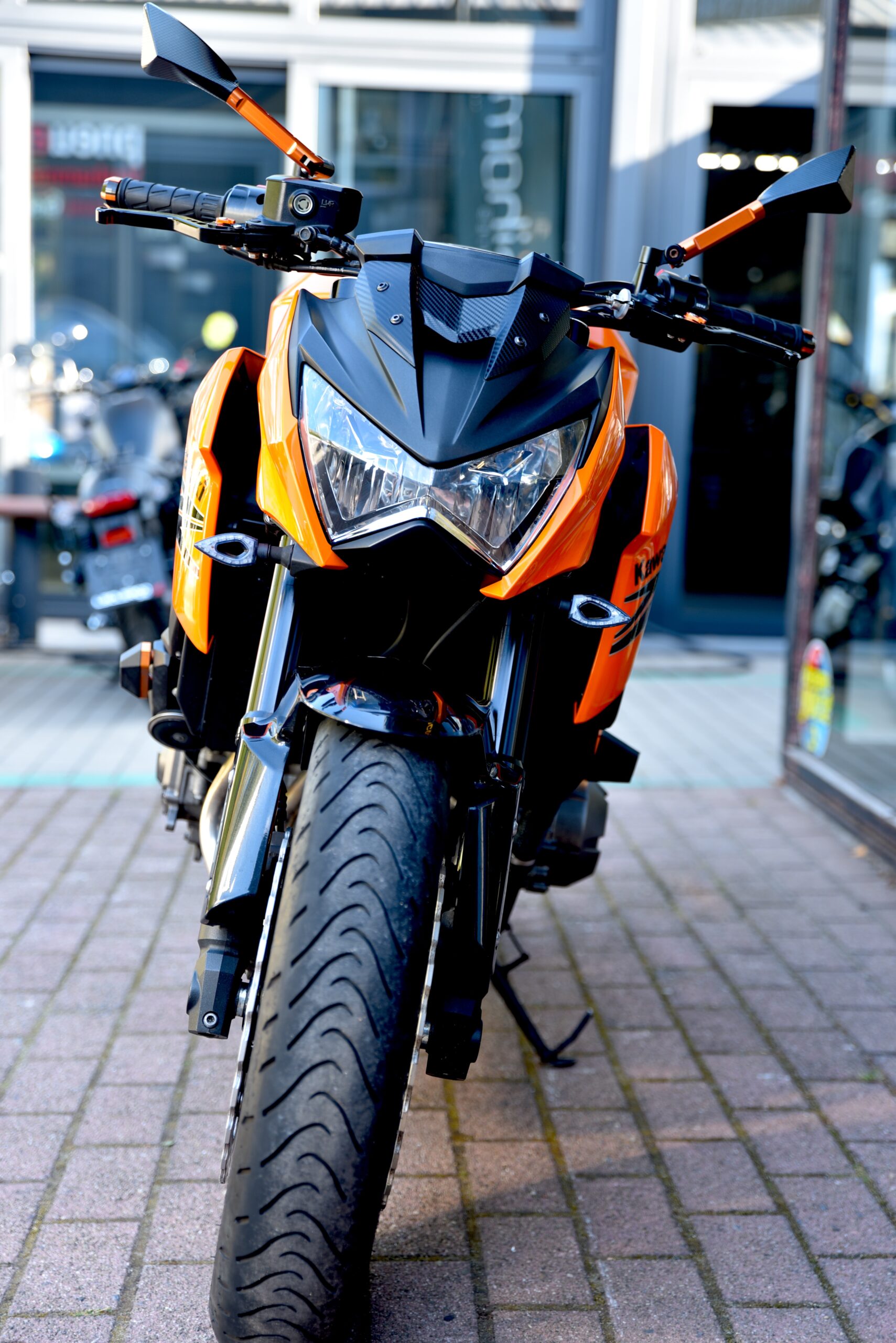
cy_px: 672
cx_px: 448
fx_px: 2089
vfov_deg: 35.6
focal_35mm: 56
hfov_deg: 24.2
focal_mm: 56
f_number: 2.8
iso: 100
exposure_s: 1/50
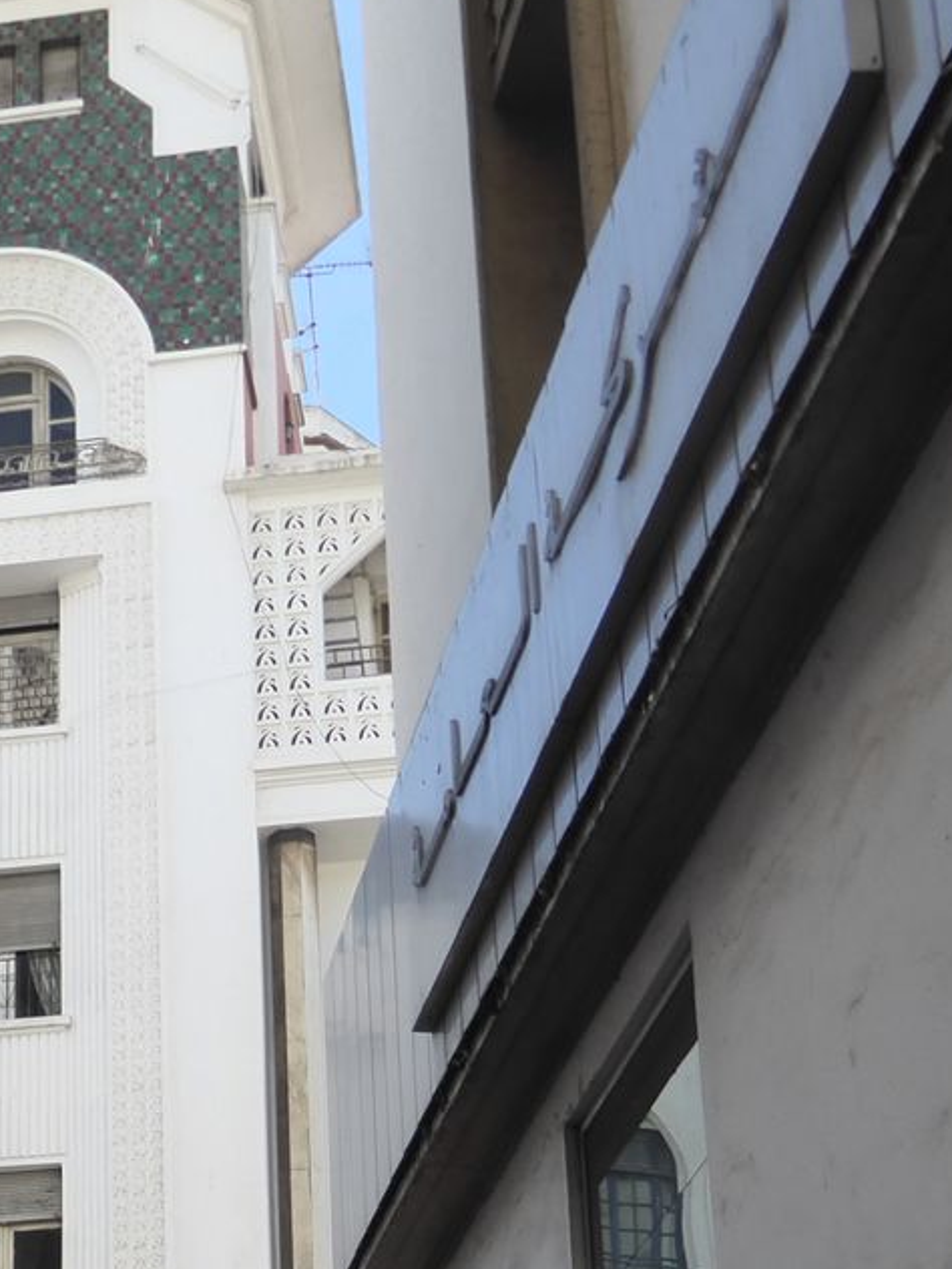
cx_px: 64
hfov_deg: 17.9
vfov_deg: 22.7
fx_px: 2970
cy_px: 1418
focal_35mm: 81
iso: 160
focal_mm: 5.4
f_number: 3.5
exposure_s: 1/250
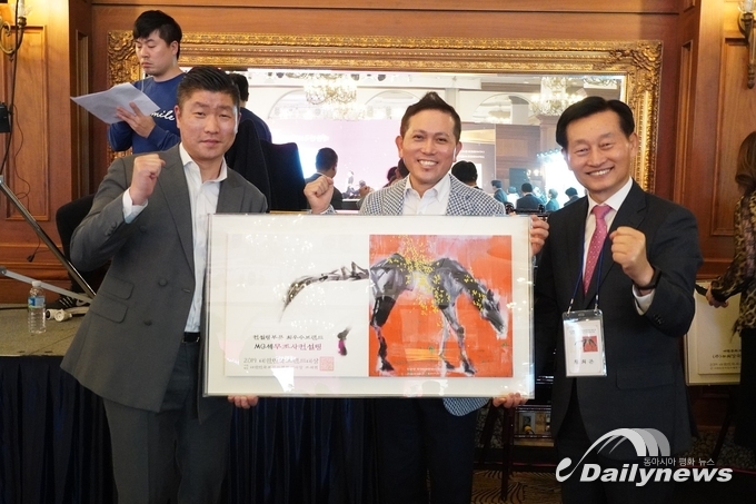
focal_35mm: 36
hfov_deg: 53.1
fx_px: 756
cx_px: 378
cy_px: 252
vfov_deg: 36.9
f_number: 4
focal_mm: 24
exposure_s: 1/30
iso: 6400
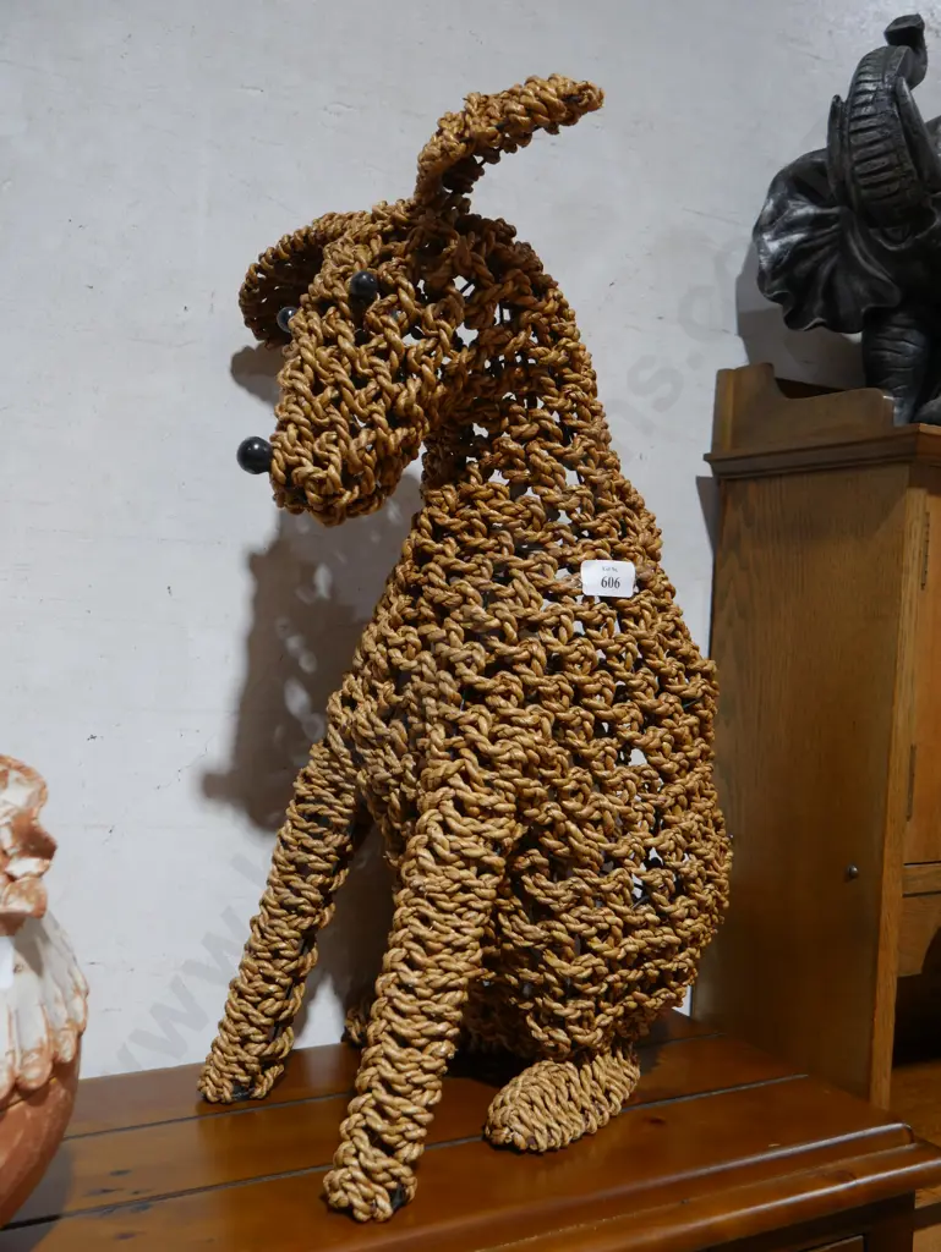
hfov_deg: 44.2
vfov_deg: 56.8
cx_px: 470
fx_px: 1159
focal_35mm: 32
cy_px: 626
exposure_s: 1/60
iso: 500
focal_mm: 16
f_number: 3.6
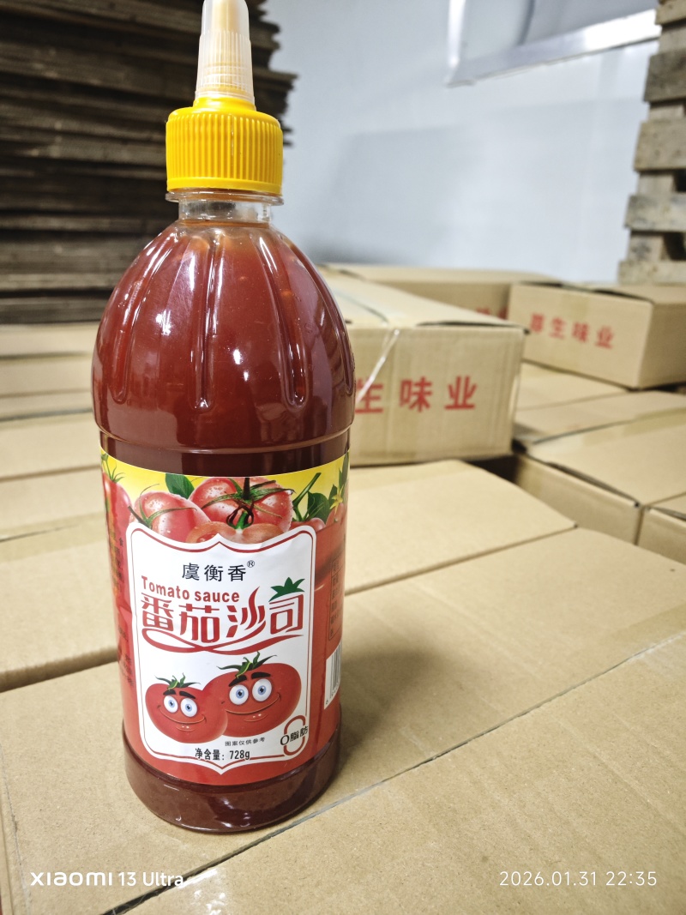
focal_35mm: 23
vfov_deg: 73.9
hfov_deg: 58.9
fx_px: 608
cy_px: 458
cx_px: 343
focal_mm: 8.7
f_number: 4
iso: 6400
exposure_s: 1/25
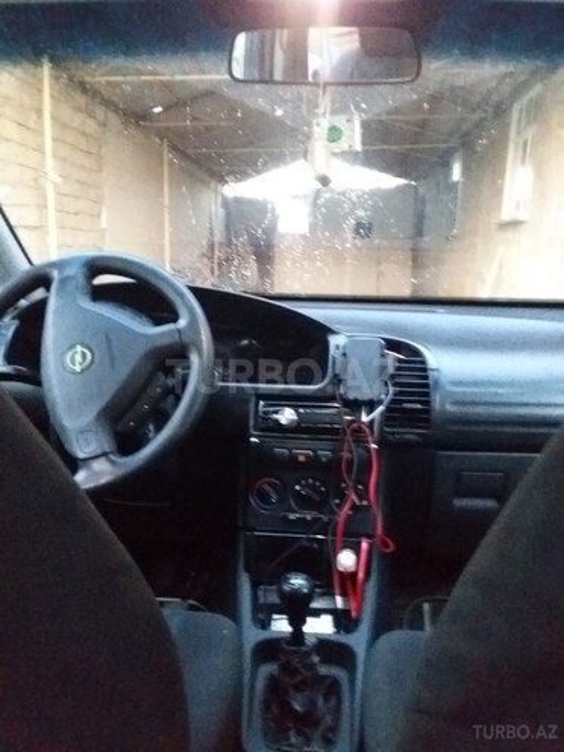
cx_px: 282
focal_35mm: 31
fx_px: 673
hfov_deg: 45.4
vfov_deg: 58.4
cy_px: 376
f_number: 2.2
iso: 800
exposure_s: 1/17
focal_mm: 3.3
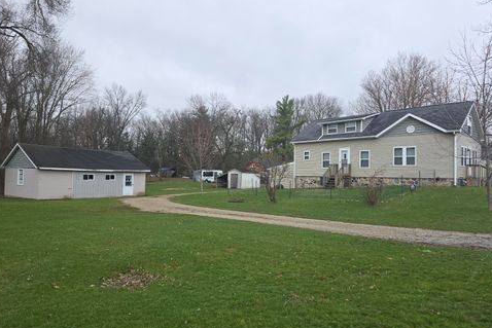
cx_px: 243
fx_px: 342
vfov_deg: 51.3
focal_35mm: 25
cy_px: 173
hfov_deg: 71.5
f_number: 1.7
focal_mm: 6.3
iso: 12
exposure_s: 1/198
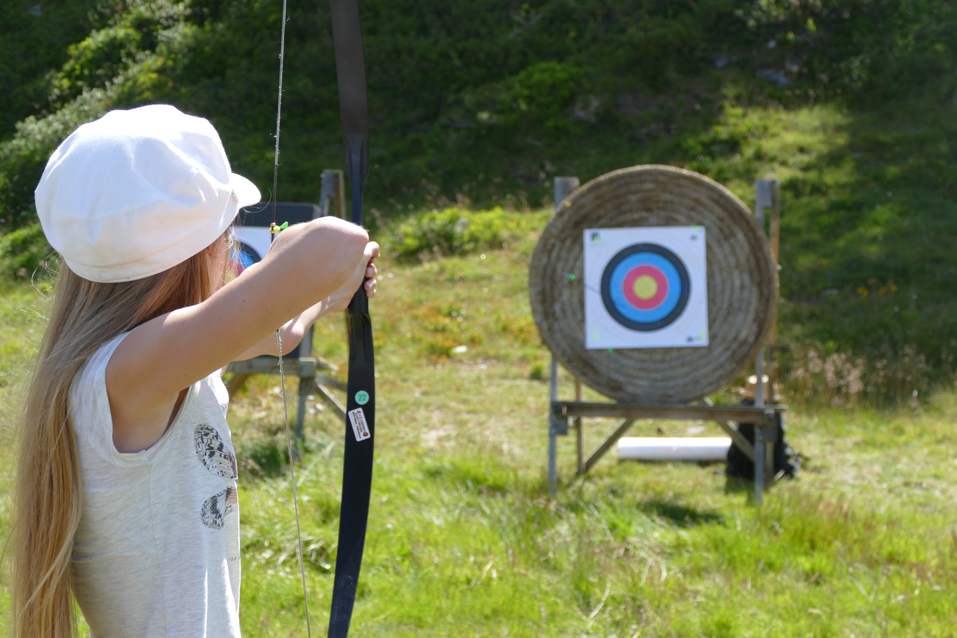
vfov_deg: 21.2
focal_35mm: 64
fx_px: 1701
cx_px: 478
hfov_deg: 31.4
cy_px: 319
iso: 125
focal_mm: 23.3
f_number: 3.6
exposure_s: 1/500
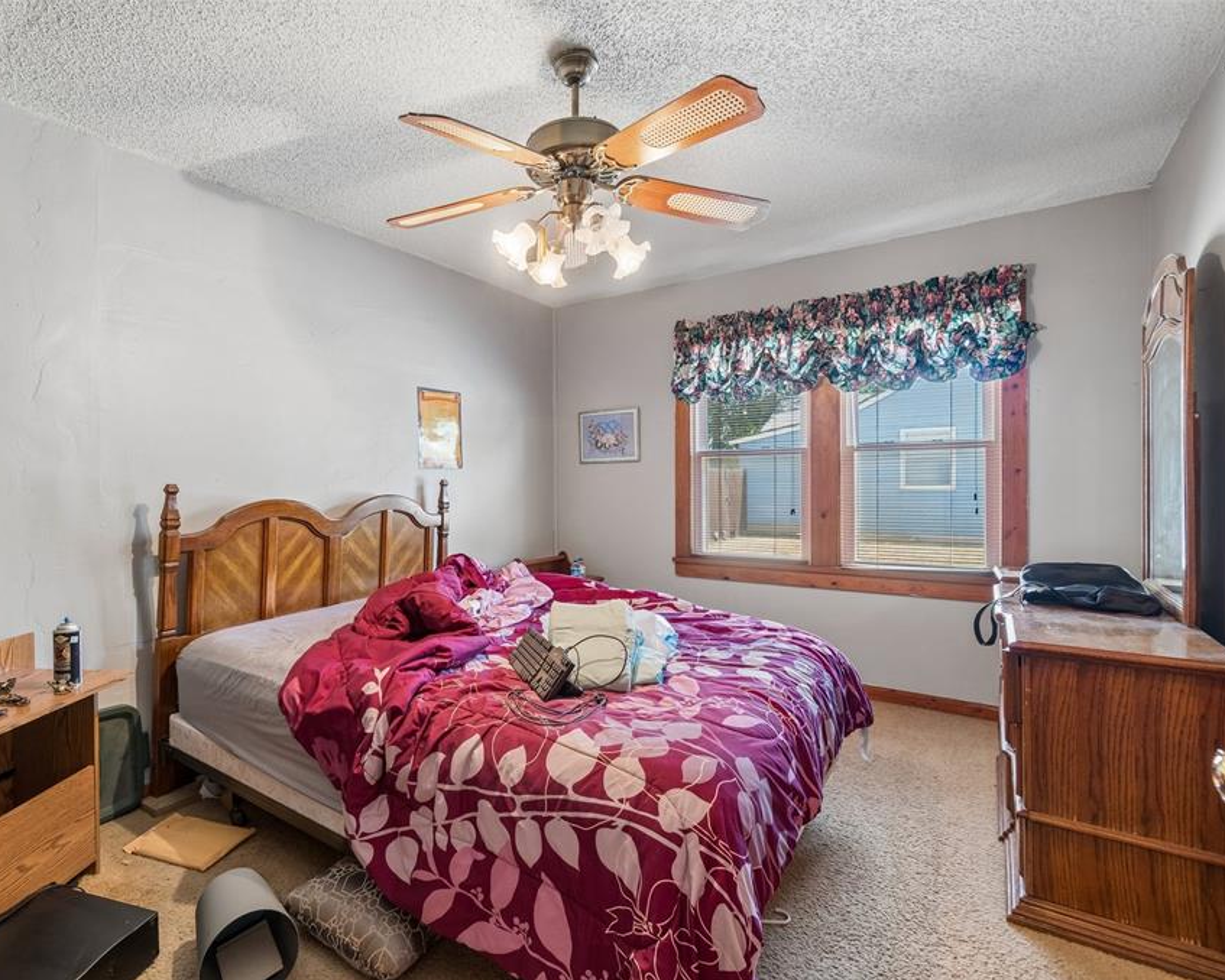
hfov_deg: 88.9
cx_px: 516
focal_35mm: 17
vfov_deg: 77.0
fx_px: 616
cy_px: 491
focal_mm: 10
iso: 200
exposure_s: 1/10
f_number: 6.3
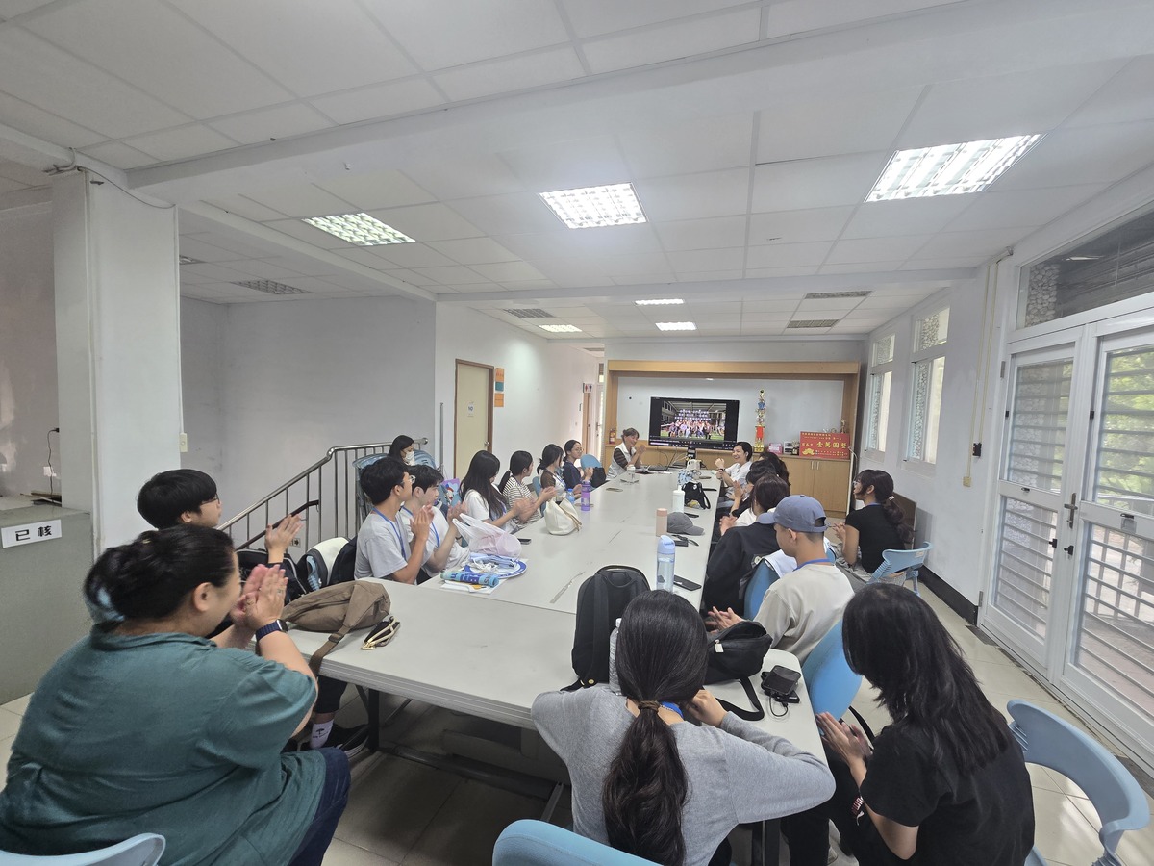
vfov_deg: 89.9
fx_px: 433
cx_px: 577
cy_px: 433
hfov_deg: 106.2
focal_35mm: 13
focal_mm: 2.2
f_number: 2.2
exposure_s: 1/60
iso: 100
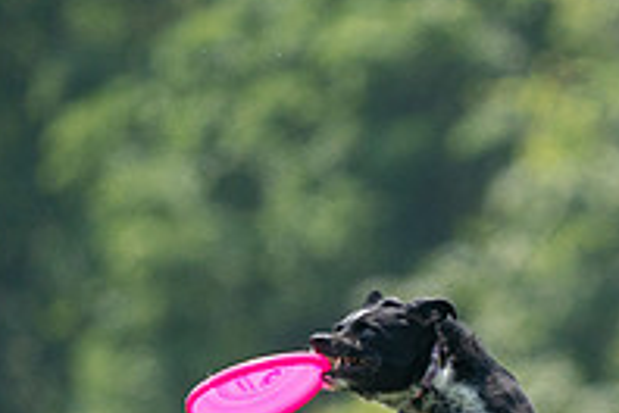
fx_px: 30243
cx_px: 513
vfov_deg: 0.8
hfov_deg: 1.2
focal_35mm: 1759
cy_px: 584
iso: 2000
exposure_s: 1/4000
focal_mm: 600
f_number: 6.3
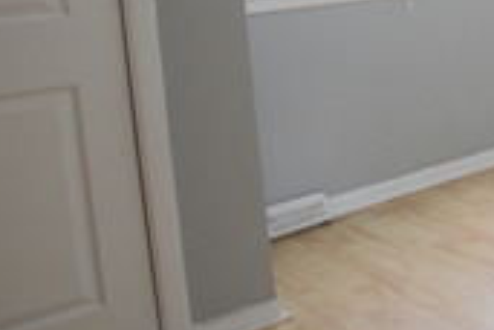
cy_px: -36
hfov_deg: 23.5
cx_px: 832
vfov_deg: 22.7
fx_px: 768
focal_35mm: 56
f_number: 3.5
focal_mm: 10
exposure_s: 1/60
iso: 1000
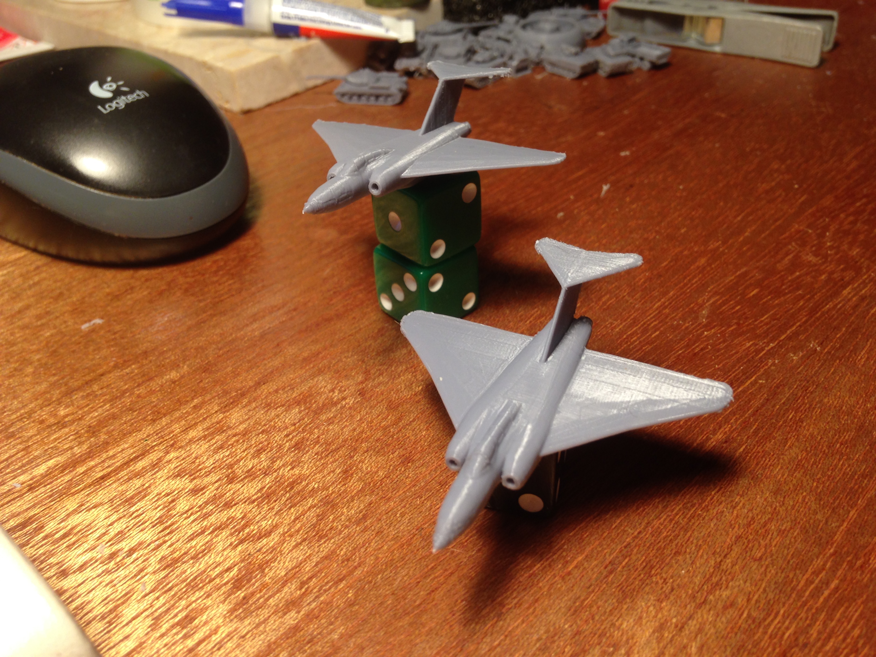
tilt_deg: -36.3
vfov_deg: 42.9
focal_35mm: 33
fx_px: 835
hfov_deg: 55.4
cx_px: 438
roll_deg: +4.4
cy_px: 328
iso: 50
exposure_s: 1/24
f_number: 2.4
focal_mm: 4.12
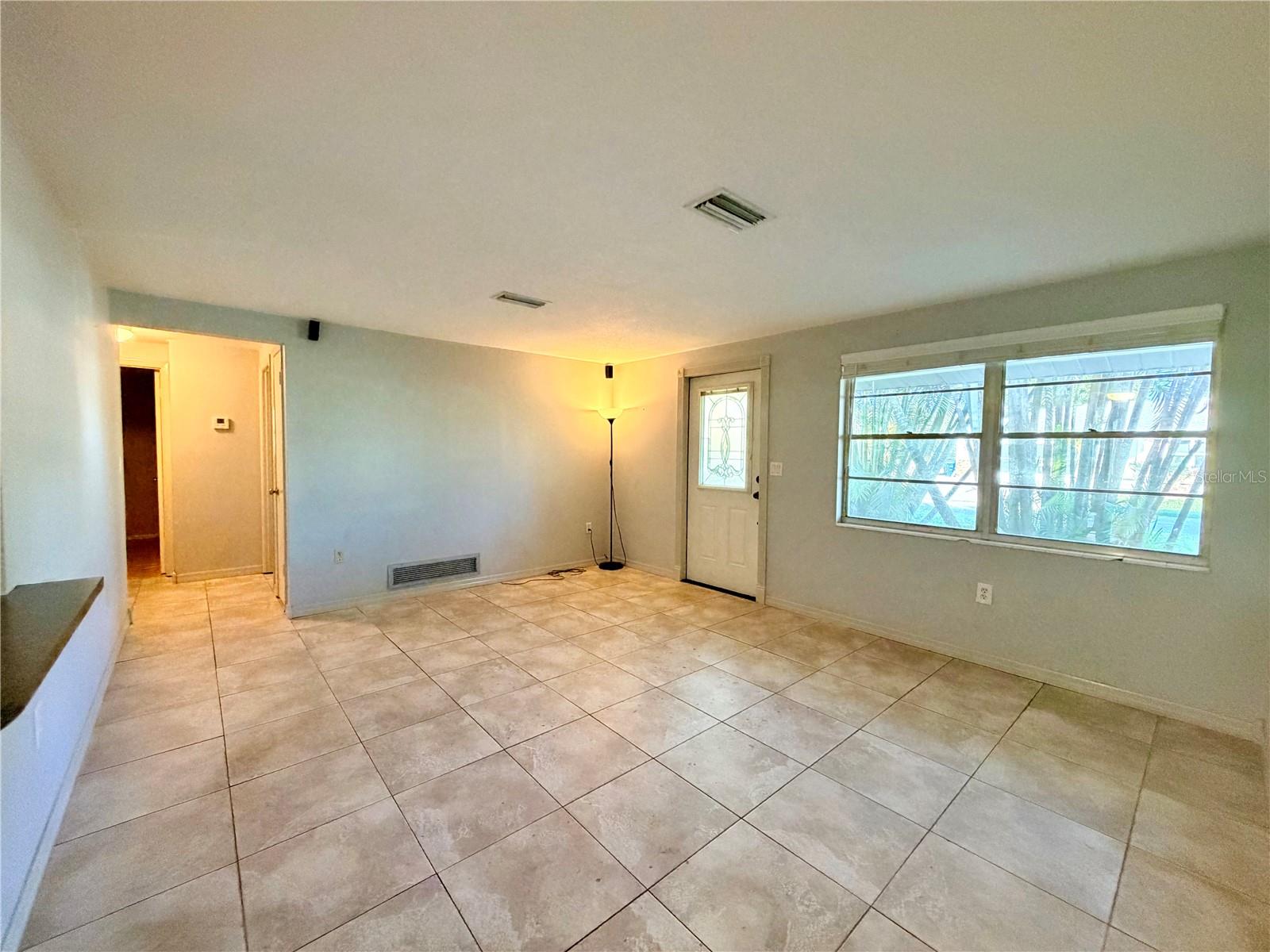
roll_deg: -0.3
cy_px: 476
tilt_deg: -2.3
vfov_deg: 85.7
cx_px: 635
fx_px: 514
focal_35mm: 14
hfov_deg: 102.1
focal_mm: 2.22
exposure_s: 1/59
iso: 500
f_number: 2.2
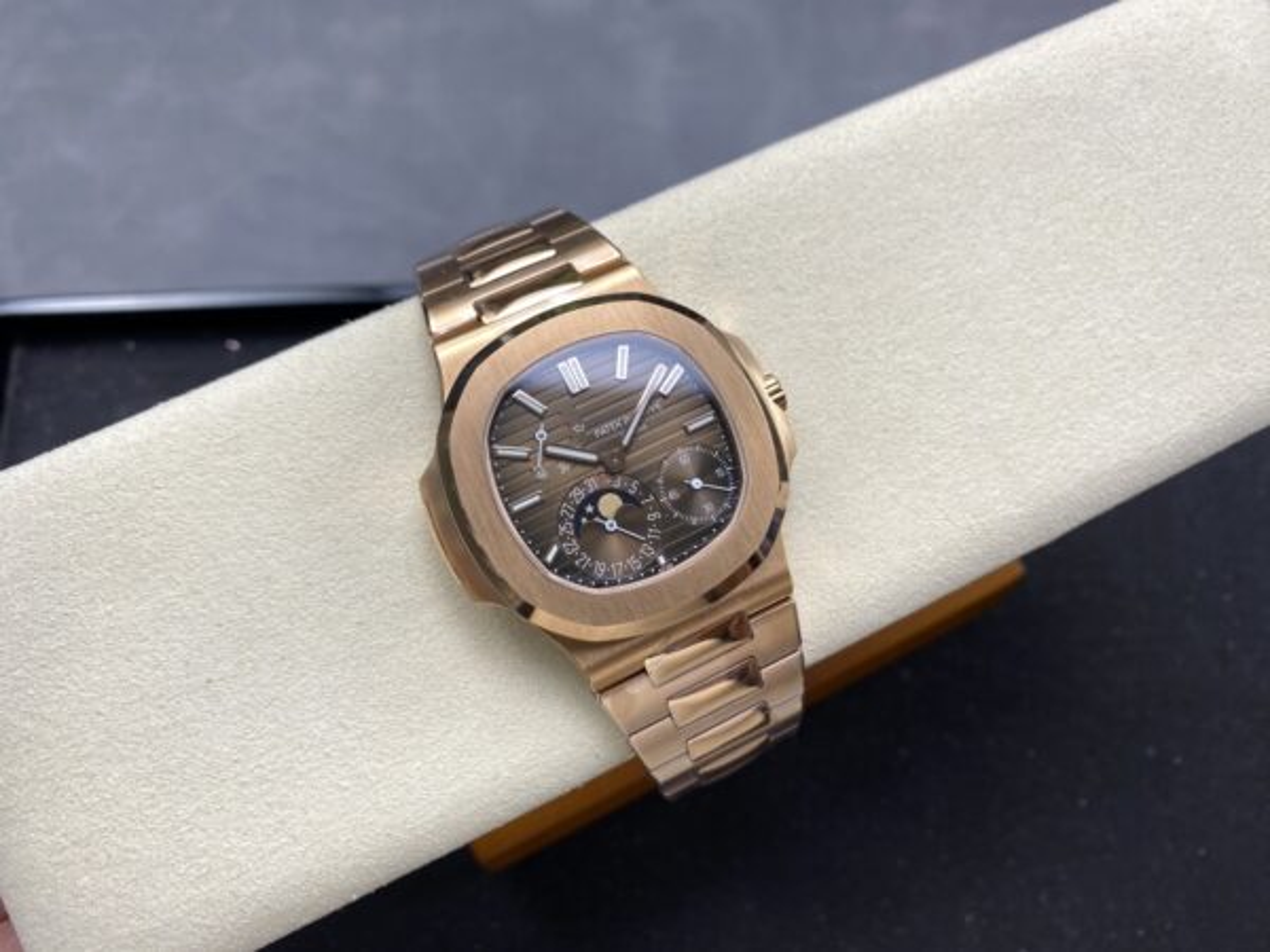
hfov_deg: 69.4
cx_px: 635
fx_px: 917
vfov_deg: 54.9
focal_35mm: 25
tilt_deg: -70.5
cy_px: 476
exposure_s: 1/175
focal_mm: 4.25
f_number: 1.8
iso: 32
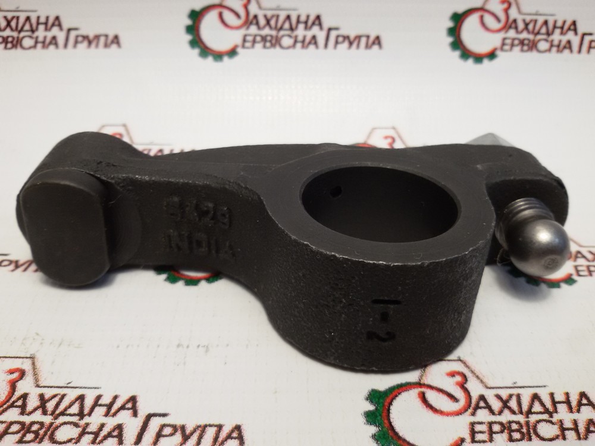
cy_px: 223
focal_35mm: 31
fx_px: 533
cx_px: 298
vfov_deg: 45.4
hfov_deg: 58.4
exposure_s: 1/50
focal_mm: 2.93
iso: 50
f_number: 2.4
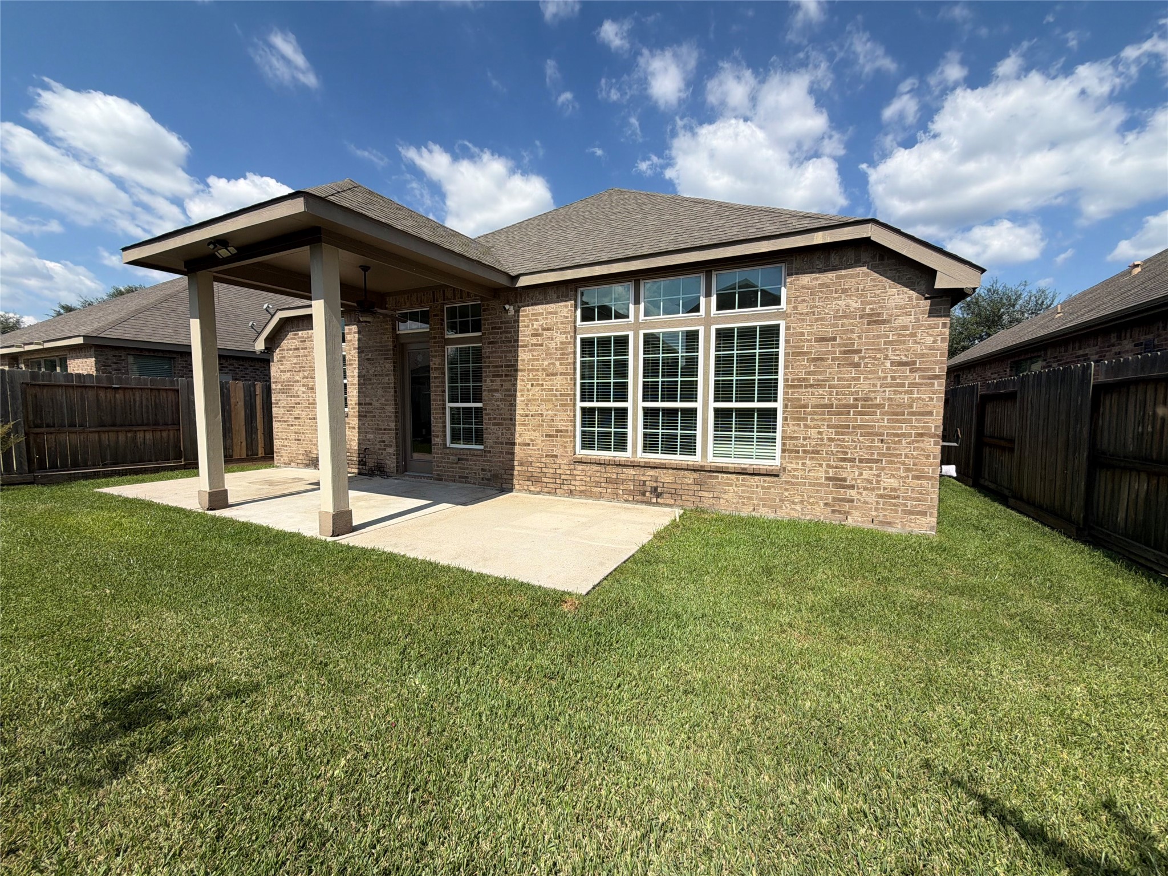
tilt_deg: -5.9
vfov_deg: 85.7
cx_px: 584
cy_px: 438
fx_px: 472
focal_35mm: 14
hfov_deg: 102.1
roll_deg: -0.6
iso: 20
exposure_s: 1/1087
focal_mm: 2.22
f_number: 2.2
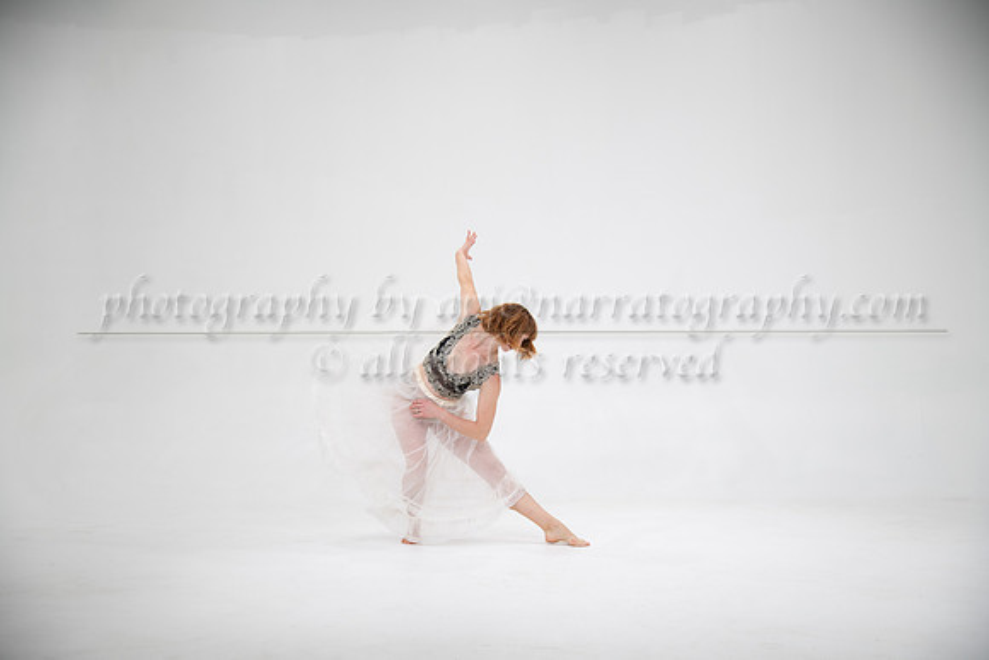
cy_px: 330
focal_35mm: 55
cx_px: 494
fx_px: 1511
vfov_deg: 24.6
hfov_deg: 36.2
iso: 400
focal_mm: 55
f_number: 4
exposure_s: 1/500
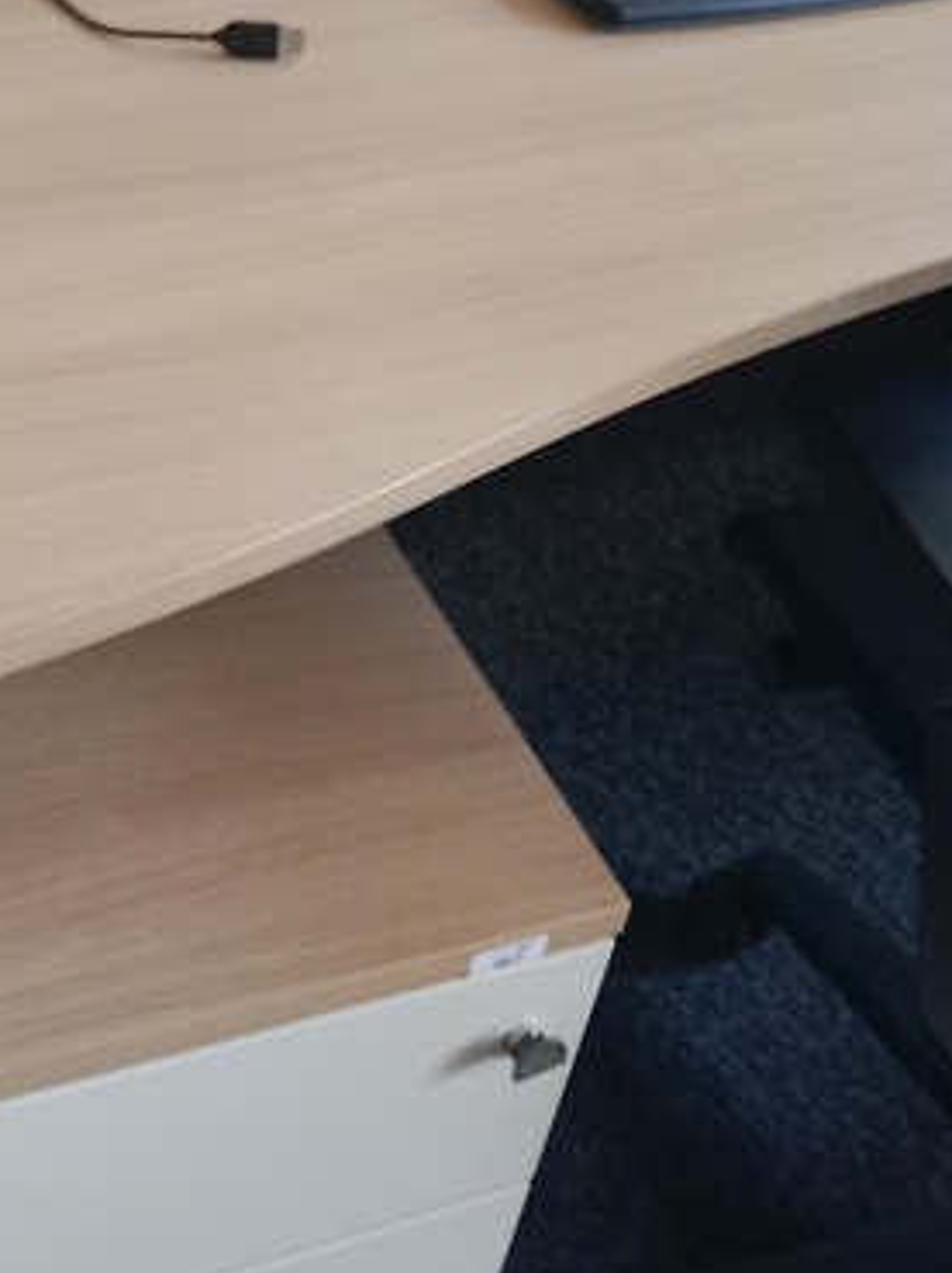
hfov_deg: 19.5
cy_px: 407
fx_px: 2755
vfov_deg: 25.8
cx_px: 686
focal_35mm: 75
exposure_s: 1/33.3
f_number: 2.2
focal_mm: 3.65
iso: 547
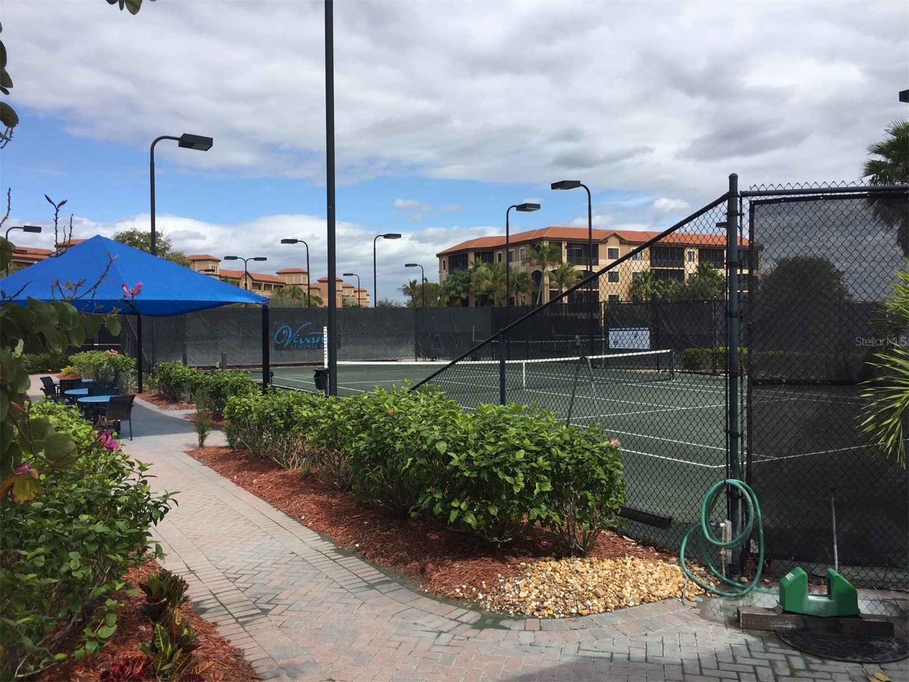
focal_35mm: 29
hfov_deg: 61.7
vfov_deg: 48.2
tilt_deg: -2.1
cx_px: 454
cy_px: 341
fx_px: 762
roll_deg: -0.5
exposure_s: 1/2083
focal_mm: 4.15
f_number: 2.2
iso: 32
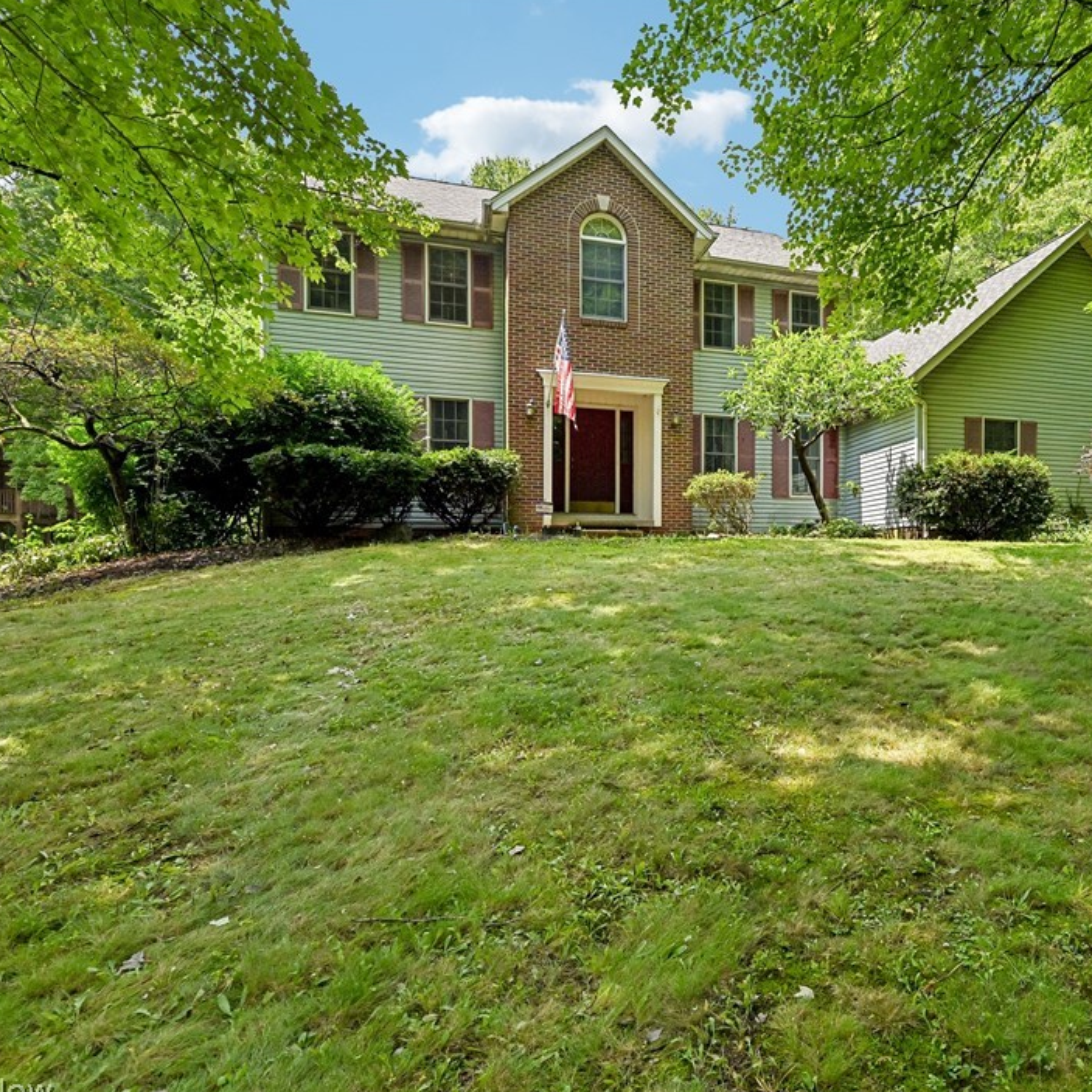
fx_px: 749
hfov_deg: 69.8
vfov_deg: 72.1
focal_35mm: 21
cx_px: 739
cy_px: 553
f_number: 6.3
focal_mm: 16
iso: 1000
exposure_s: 1/2000
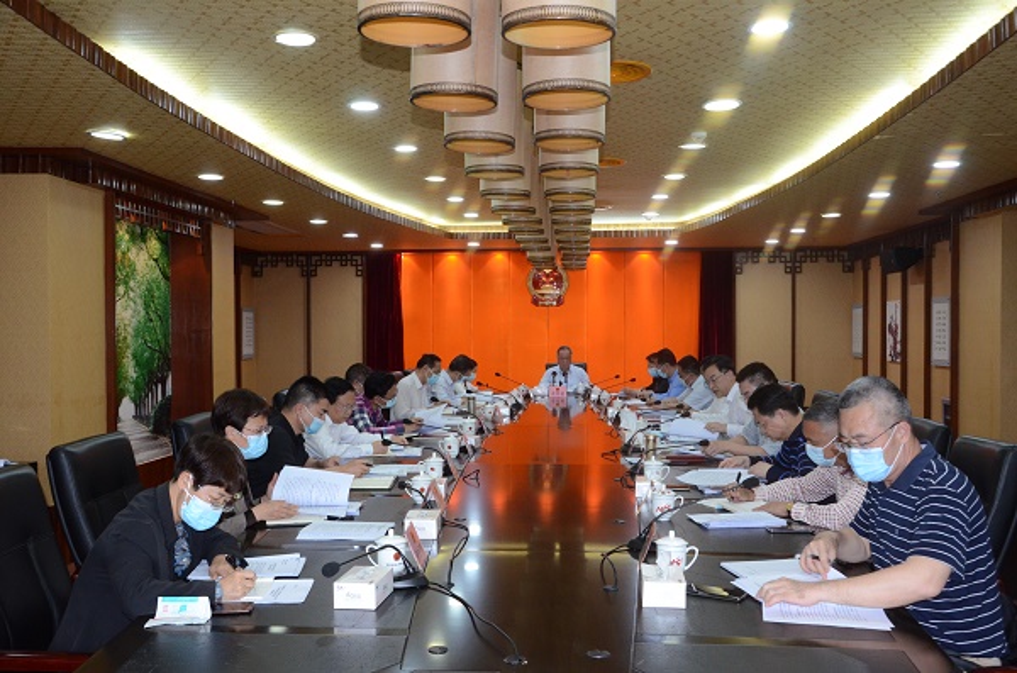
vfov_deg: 39.8
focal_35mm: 33
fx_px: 930
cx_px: 508
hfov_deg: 57.3
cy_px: 336
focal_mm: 22
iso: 1600
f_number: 5
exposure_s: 1/125
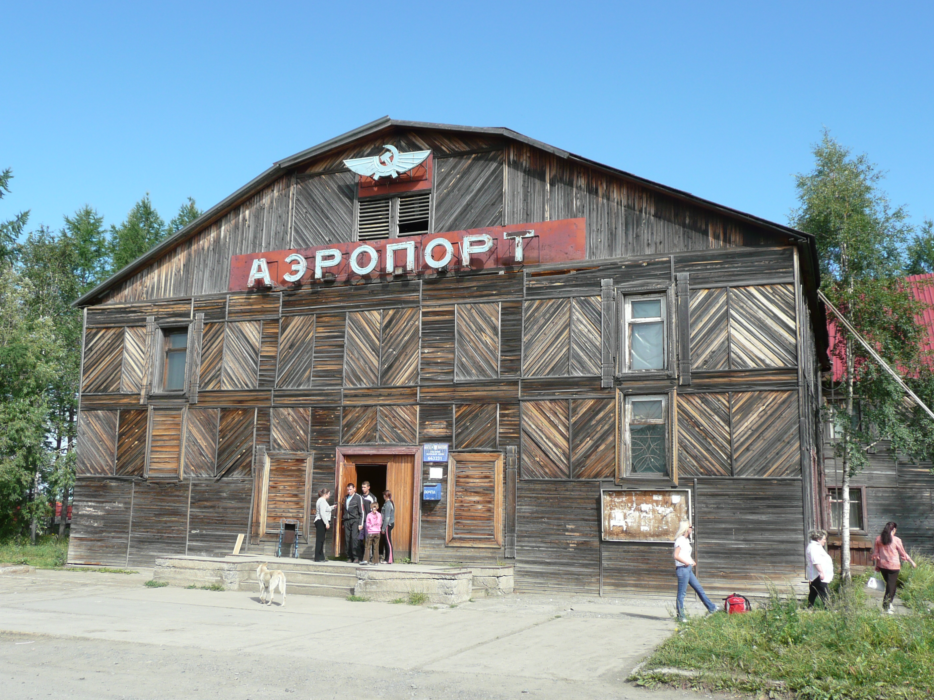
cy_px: 350
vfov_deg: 41.8
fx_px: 917
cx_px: 467
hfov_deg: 54.0
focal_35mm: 34
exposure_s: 1/500
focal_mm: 5.5
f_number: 3.6
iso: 100
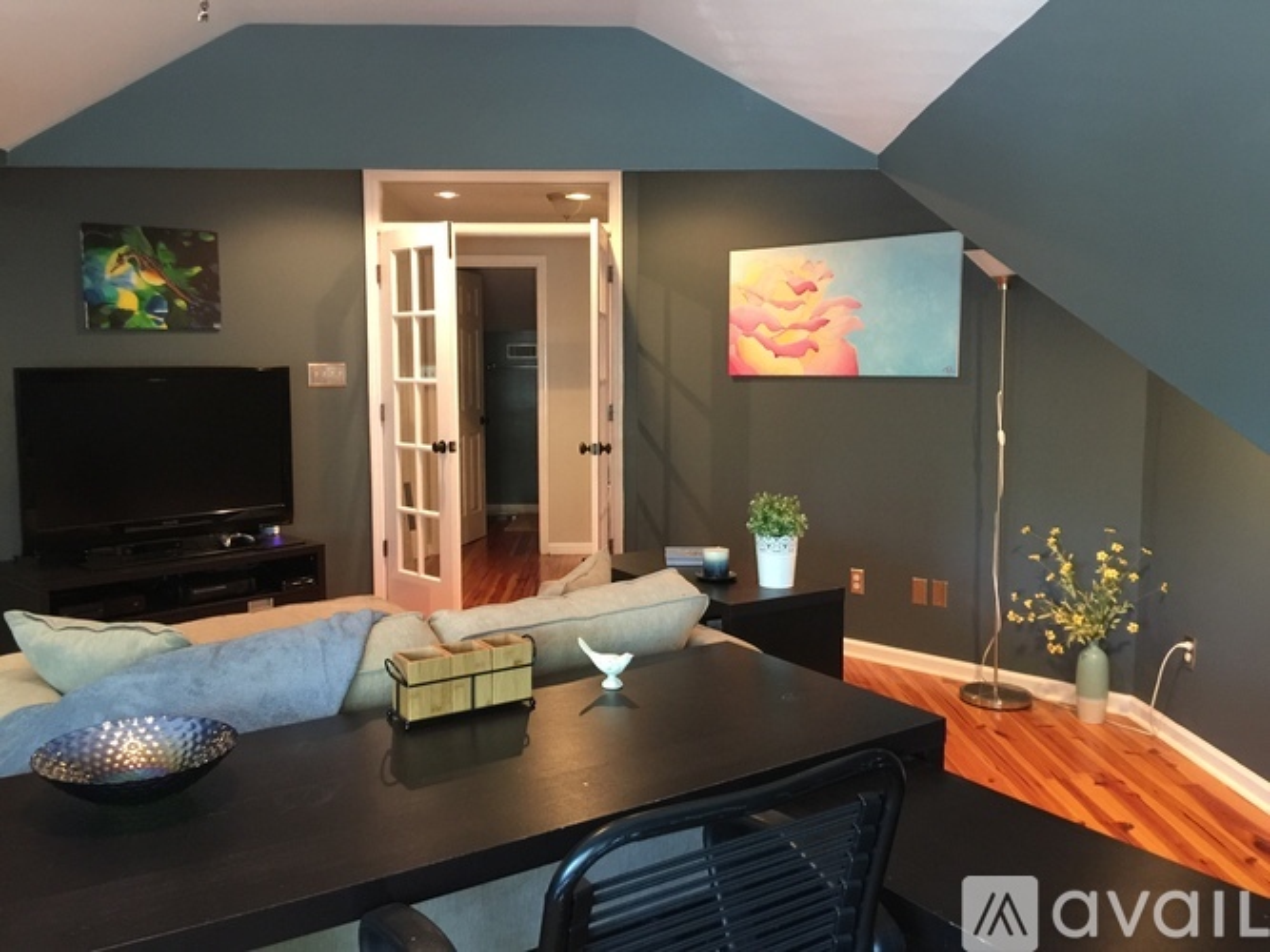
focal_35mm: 29
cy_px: 476
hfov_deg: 61.7
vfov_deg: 48.2
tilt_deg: -5.6
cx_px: 635
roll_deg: -0.2
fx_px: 1064
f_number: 2.2
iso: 125
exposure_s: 1/10
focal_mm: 4.15
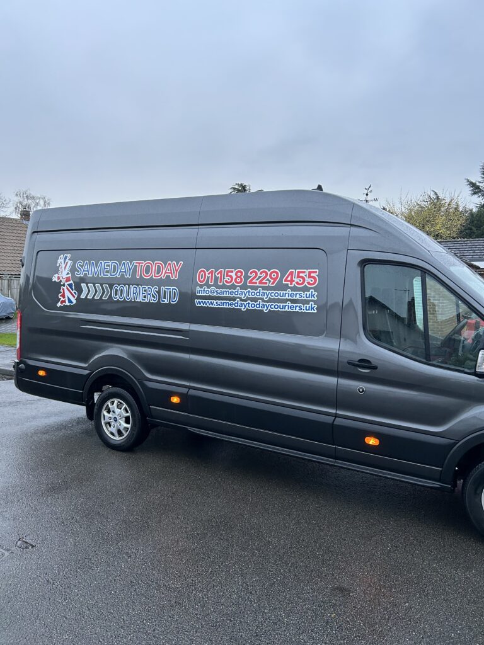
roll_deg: -0.8
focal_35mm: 26
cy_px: 322
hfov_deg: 53.1
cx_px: 242
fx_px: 485
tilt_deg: -0.9
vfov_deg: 67.3
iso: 125
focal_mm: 5.7
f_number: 1.5
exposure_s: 1/86
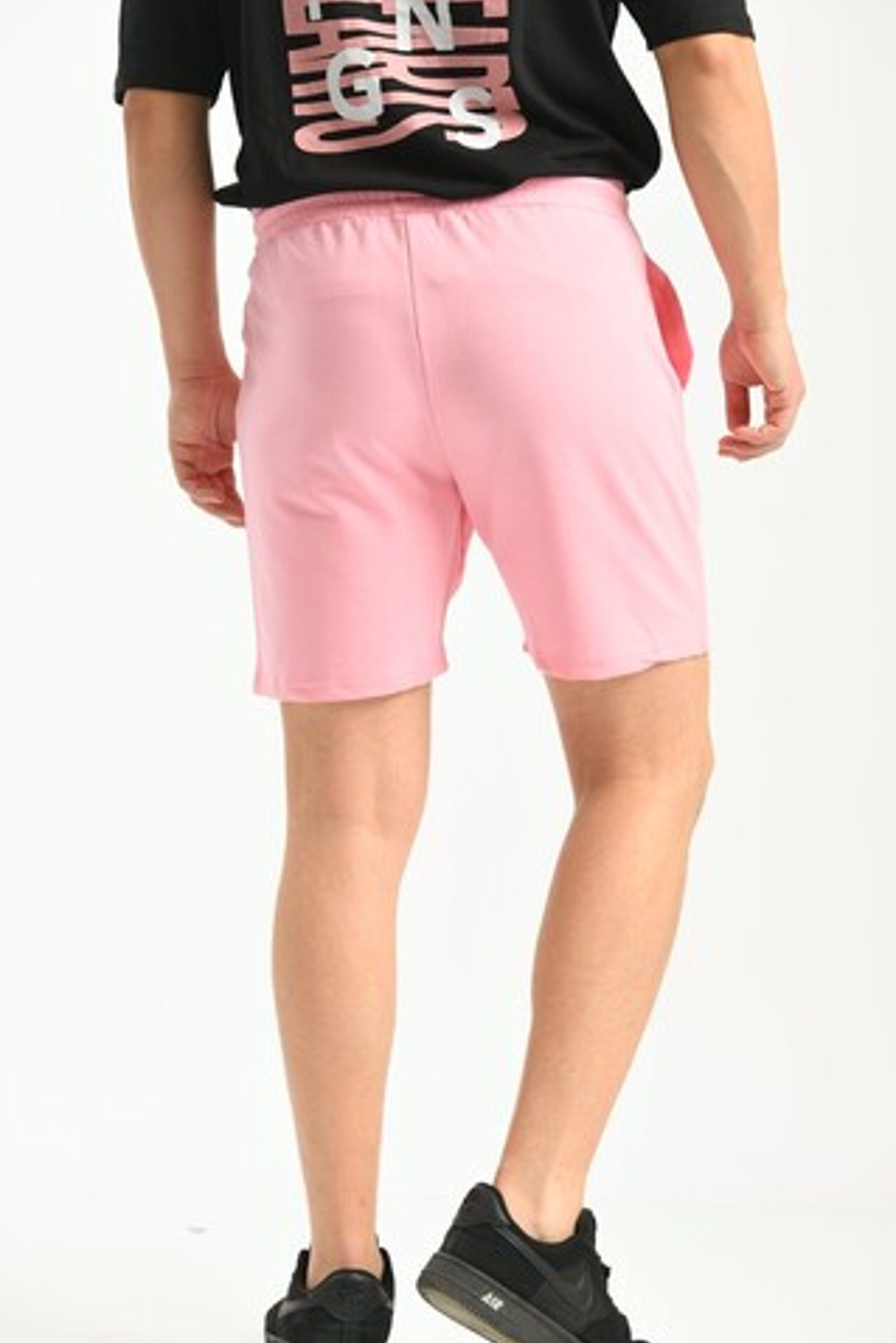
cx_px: 458
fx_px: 4887
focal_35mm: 131
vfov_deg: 15.6
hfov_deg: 10.5
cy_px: 688
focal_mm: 116
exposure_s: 1/160
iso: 100
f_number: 5.6
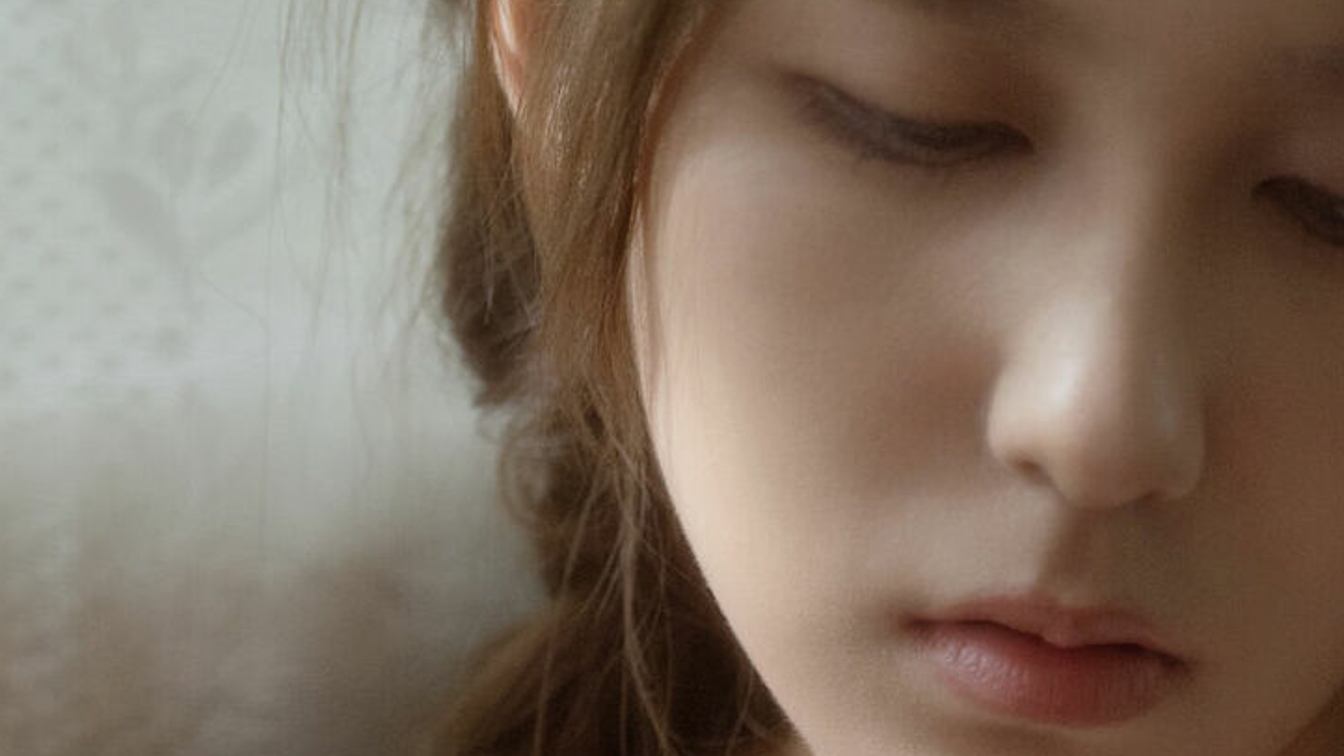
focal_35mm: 210
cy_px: 784
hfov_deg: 10.2
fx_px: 7483
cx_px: 953
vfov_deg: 5.8
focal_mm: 92
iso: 1000
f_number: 4
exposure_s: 1/100
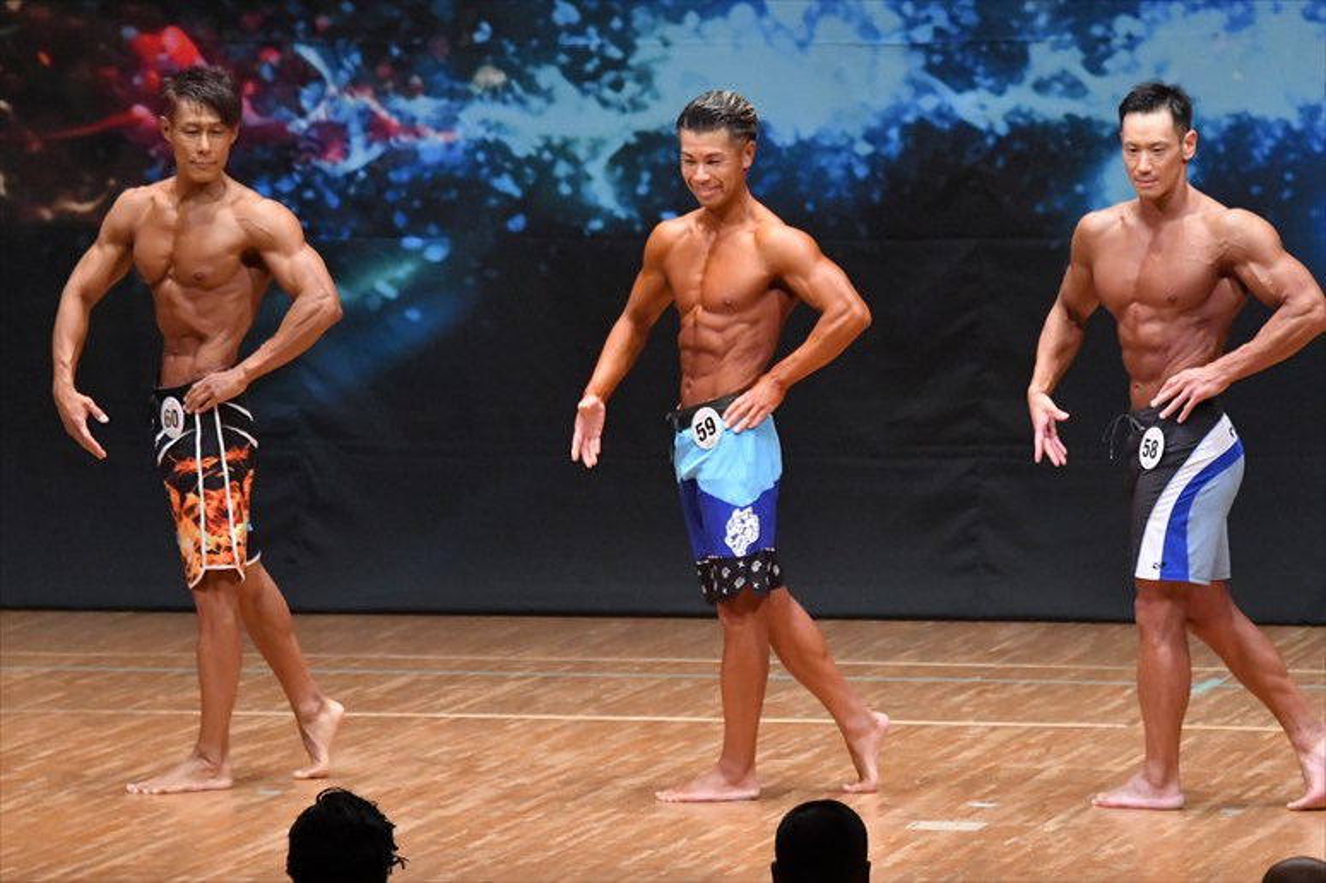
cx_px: 663
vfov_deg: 5.4
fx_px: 9388
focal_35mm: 255
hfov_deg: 8.1
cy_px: 442
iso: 8000
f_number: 5.6
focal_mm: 170
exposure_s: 1/400
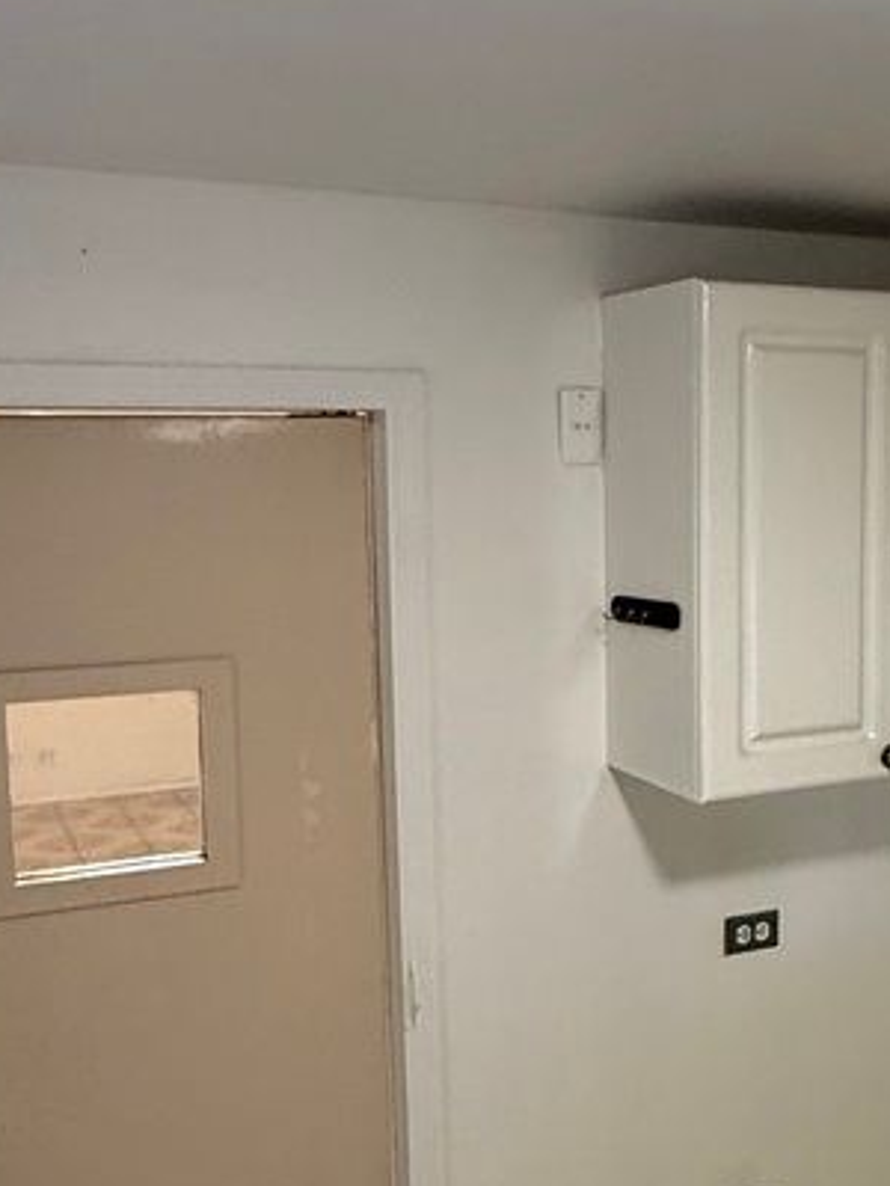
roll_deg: +0.7
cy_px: 652
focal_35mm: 42
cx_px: 676
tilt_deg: -5.4
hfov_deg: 33.6
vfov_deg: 44.7
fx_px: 1440
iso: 320
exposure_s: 1/60
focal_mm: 2.22
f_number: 2.2
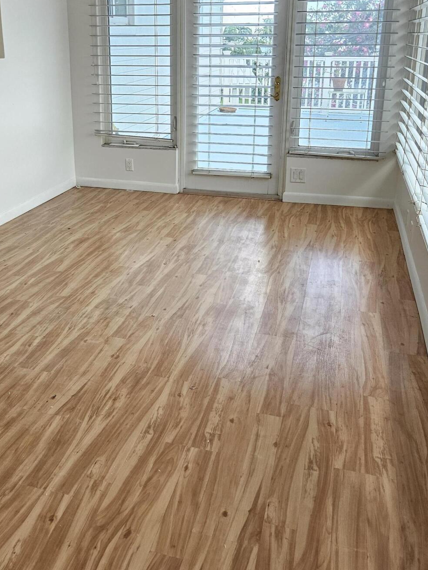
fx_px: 577
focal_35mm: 35
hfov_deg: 40.6
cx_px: 180
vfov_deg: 51.8
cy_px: 199
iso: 160
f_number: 1.8
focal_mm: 5.4
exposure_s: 1/120
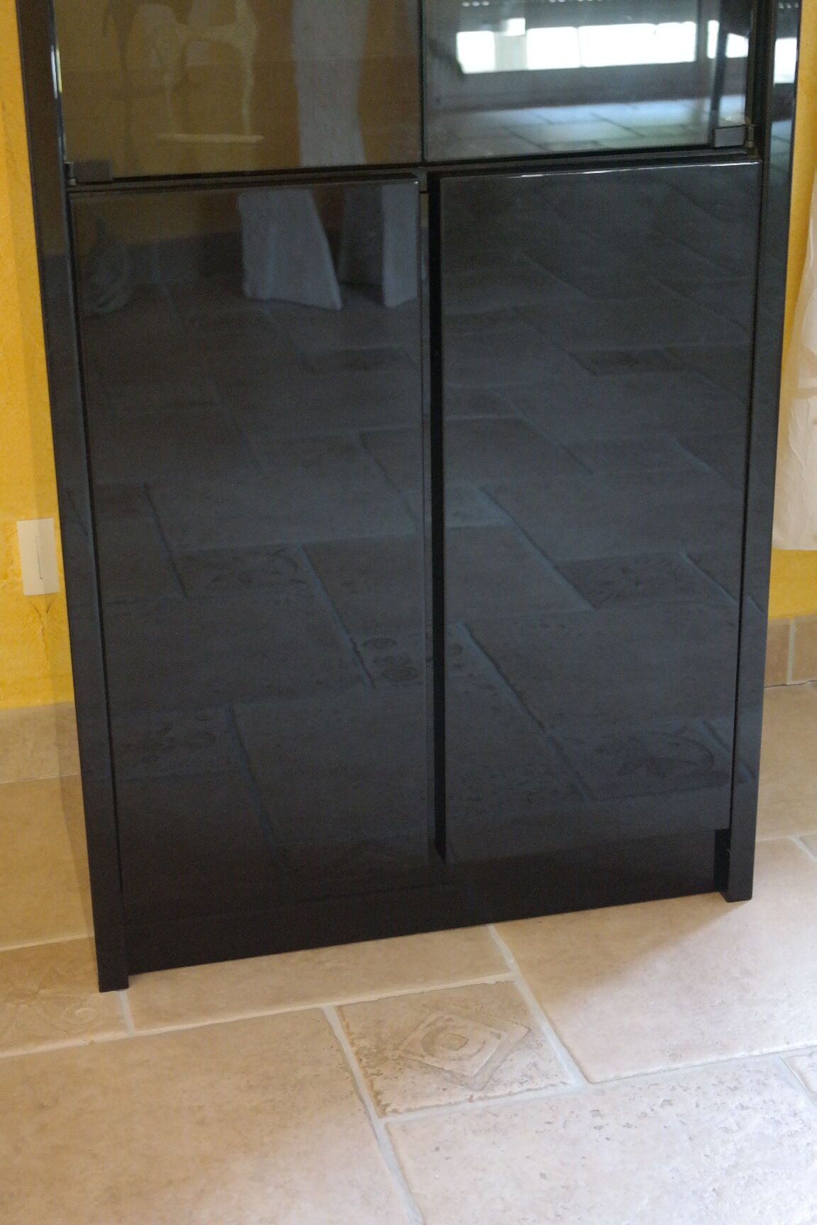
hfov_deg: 23.4
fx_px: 1974
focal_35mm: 58
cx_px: 408
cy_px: 612
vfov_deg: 34.5
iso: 3200
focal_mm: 38
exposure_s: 1/20
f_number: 5
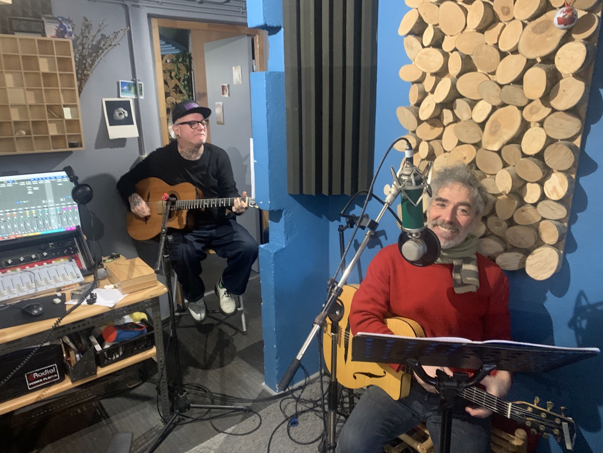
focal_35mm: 26
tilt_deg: -13.0
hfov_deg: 67.3
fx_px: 453
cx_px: 302
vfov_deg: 53.1
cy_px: 226
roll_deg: +0.6
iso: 500
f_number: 1.8
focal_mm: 4.25
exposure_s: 1/30
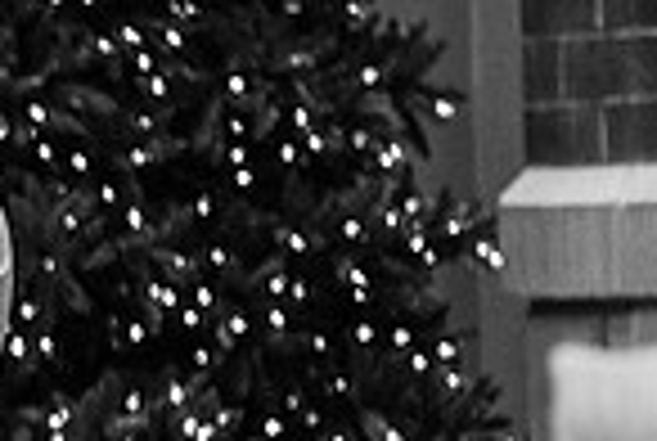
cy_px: 421
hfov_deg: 3.0
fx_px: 12691
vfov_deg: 2.0
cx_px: -382
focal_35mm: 694
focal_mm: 175
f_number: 2.8
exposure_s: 1/250
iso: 2000
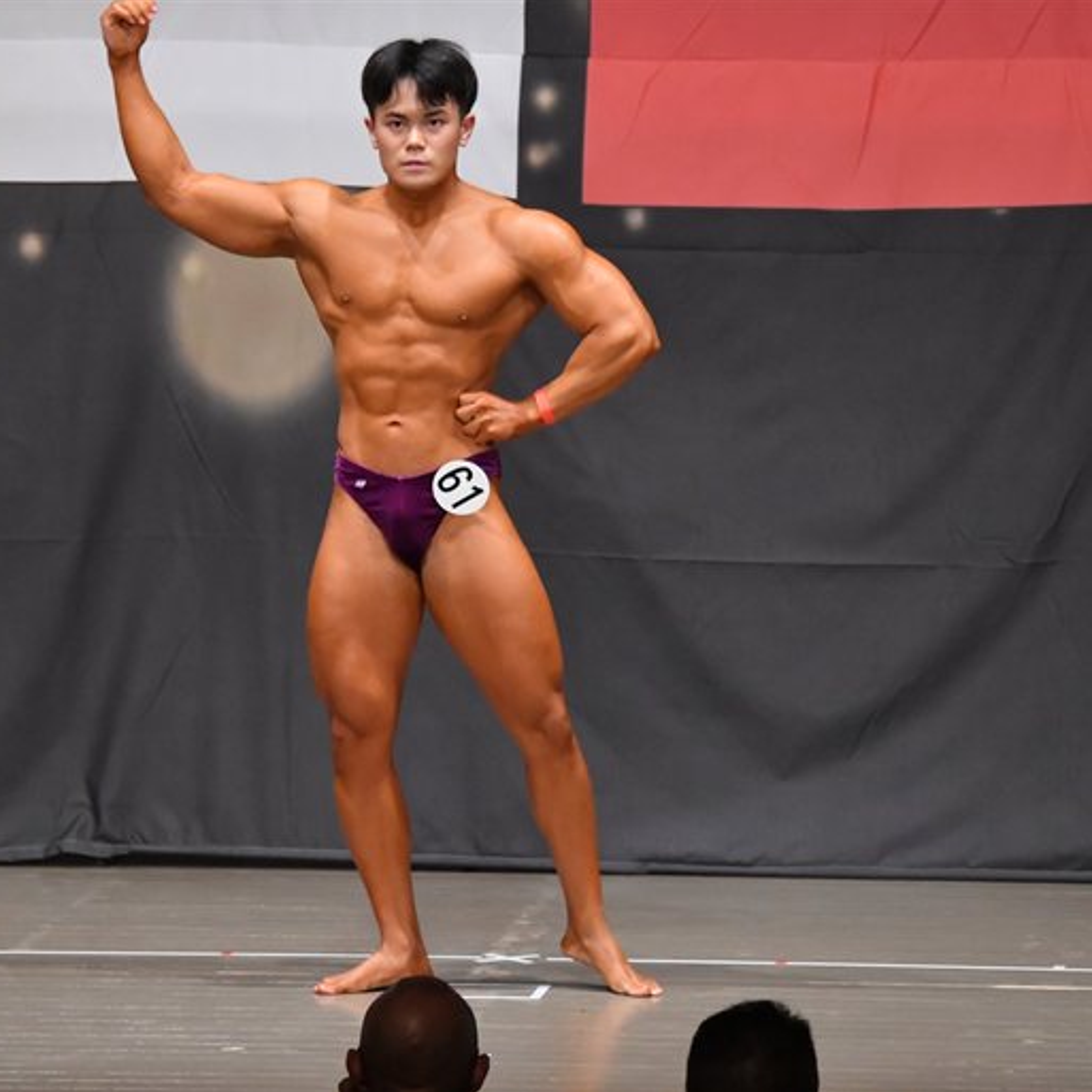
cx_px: 459
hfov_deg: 6.1
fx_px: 10315
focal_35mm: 289
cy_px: 547
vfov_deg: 6.1
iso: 6400
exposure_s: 1/400
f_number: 5.6
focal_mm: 150
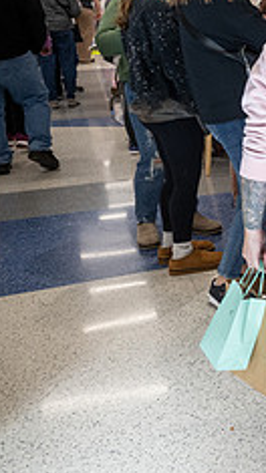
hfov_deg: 14.8
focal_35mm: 62
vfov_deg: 33.7
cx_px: 576
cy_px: 182
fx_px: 778
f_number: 4.5
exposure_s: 1/80
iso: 1250
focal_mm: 24
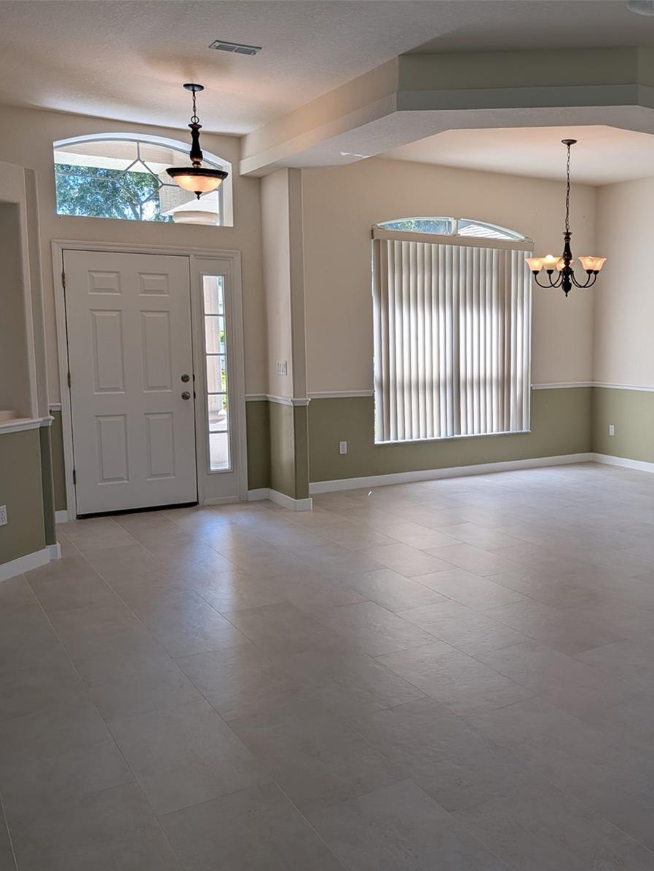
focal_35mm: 32
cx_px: 511
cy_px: 436
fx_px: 806
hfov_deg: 42.4
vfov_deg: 56.8
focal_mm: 6.9
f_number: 1.68
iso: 23
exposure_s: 1/191
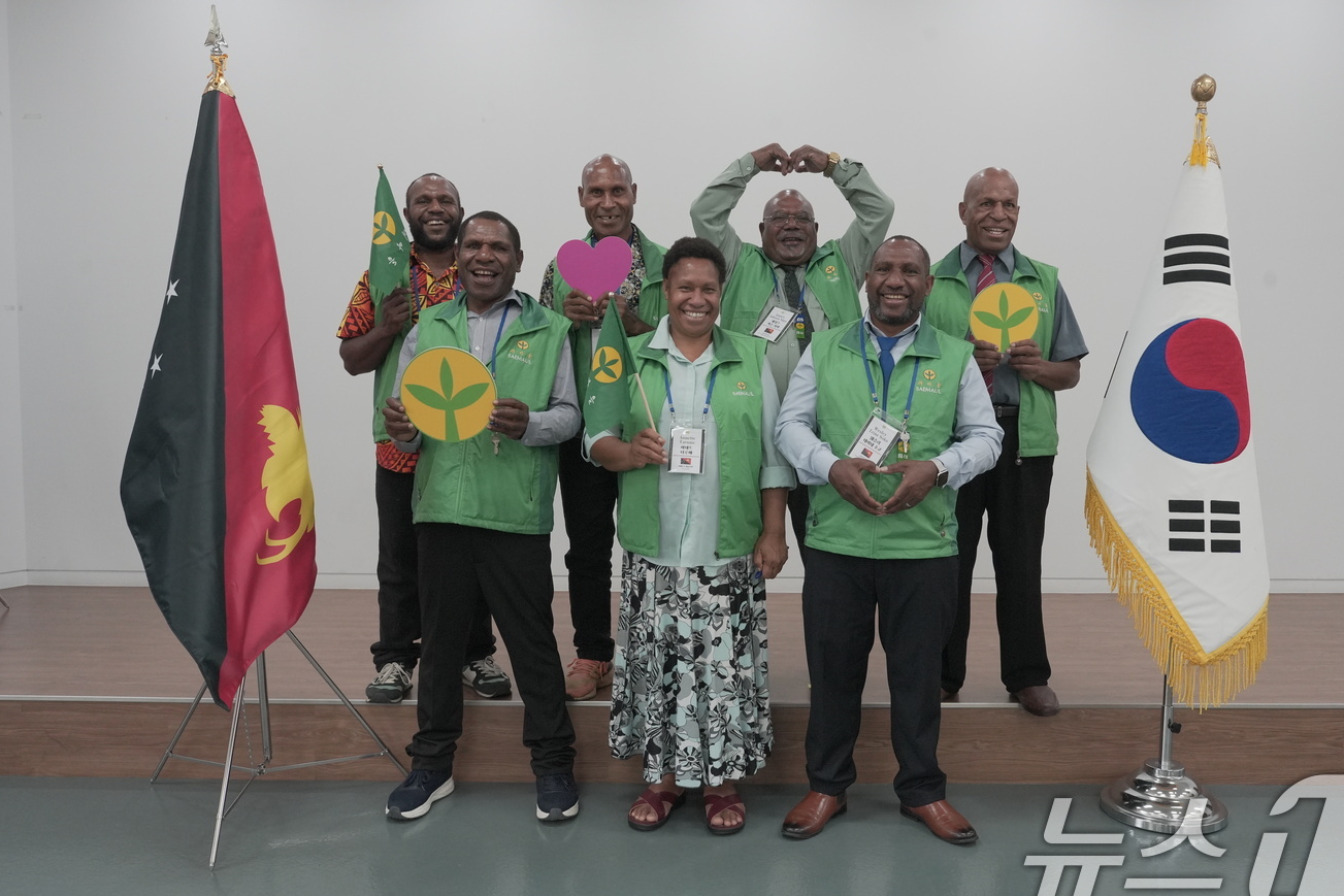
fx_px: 1083
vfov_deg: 45.0
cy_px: 456
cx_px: 713
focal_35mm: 29
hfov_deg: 63.6
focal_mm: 27
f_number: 8
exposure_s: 1/125
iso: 4000
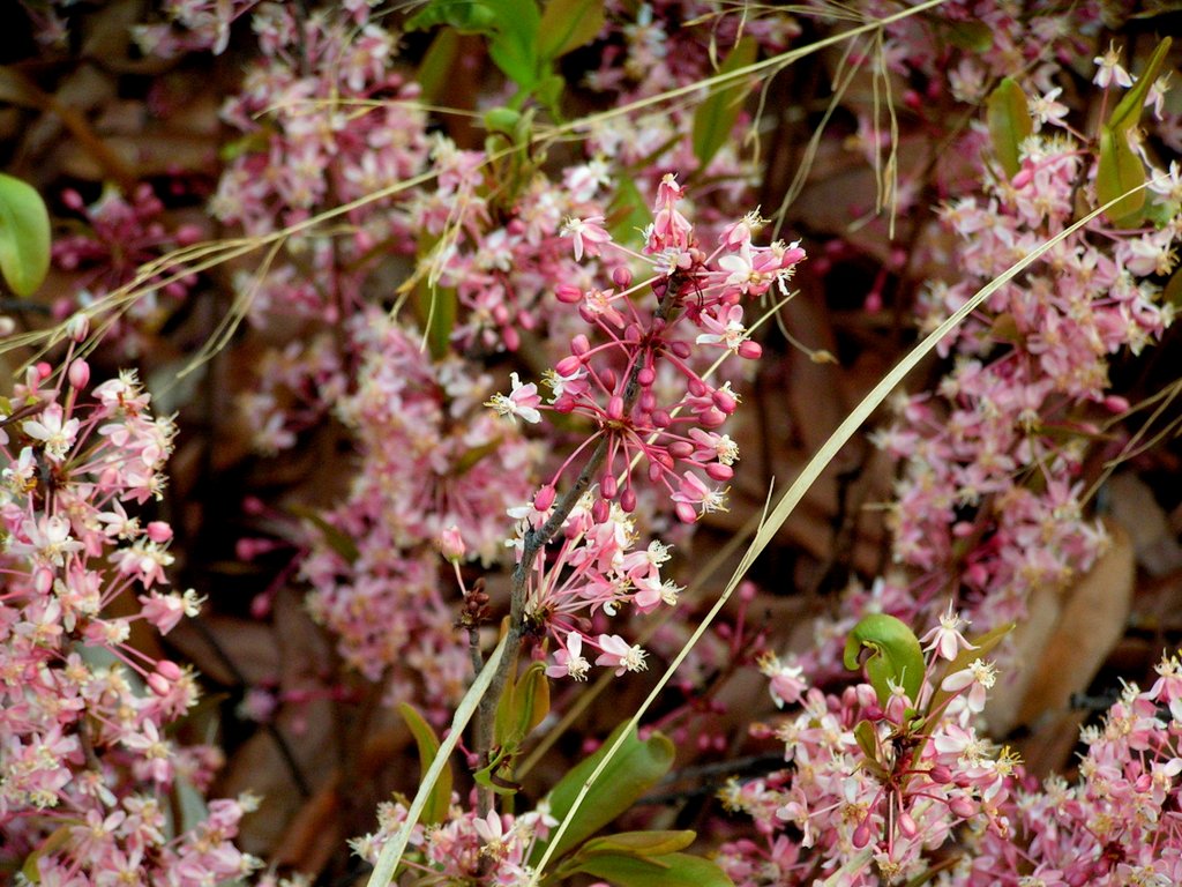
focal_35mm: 178
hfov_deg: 11.1
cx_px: 591
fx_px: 6078
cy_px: 444
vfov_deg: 8.3
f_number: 3.2
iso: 200
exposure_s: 1/100
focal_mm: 29.6
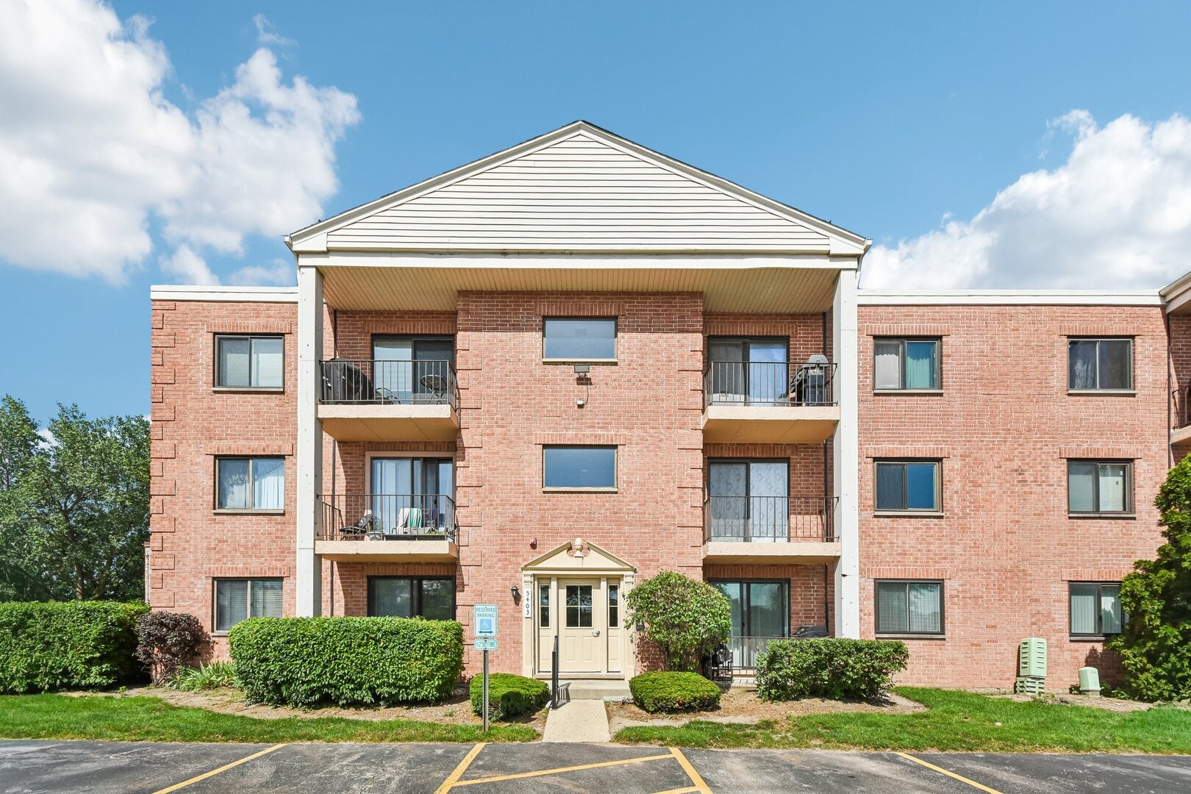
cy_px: 397
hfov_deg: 100.4
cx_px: 596
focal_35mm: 15
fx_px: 496
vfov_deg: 77.3
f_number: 8
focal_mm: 10
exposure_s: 1/1600
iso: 500
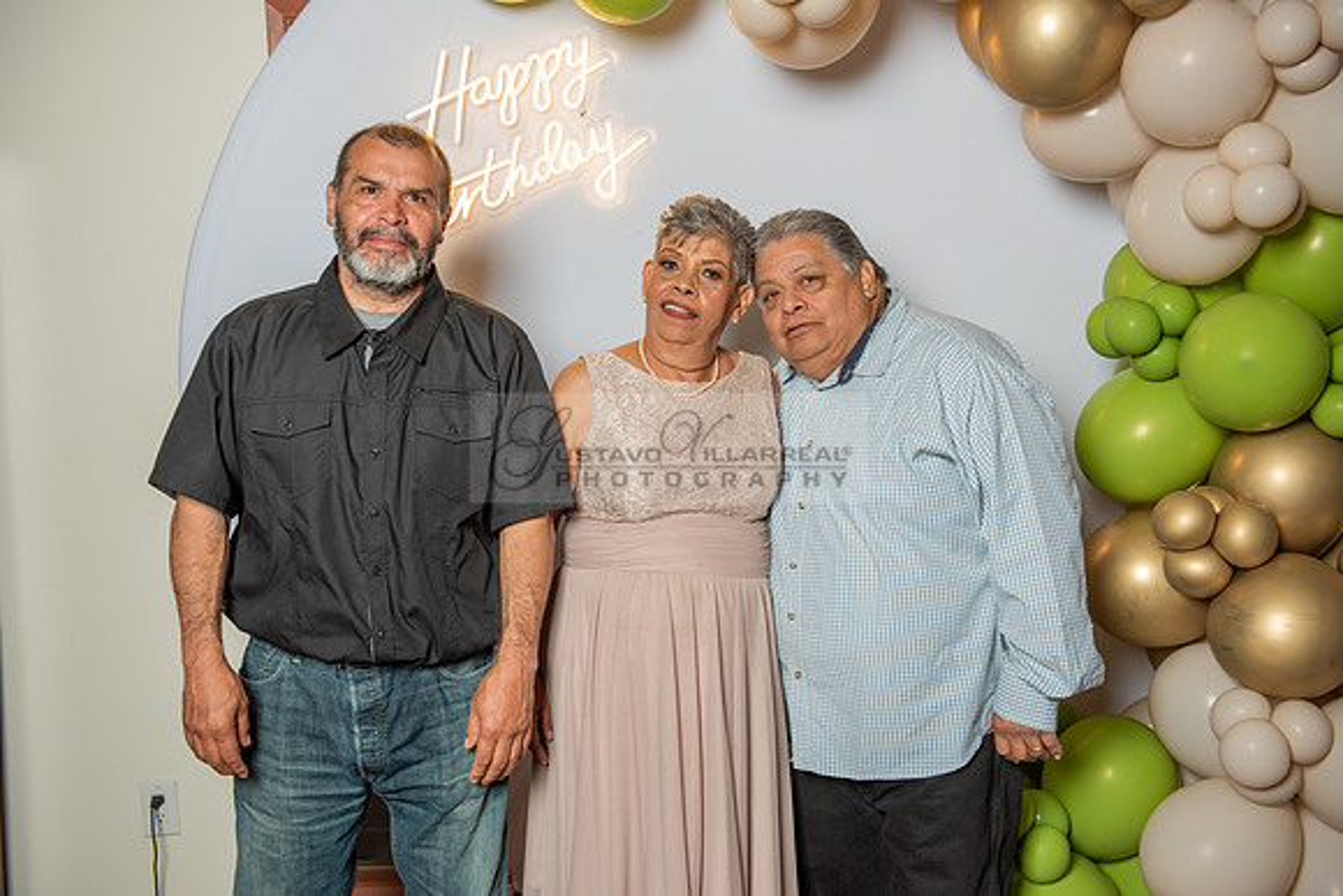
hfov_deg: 44.5
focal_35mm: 44
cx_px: 672
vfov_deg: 30.5
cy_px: 448
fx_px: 1642
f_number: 4
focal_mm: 44
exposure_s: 1/160
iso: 200
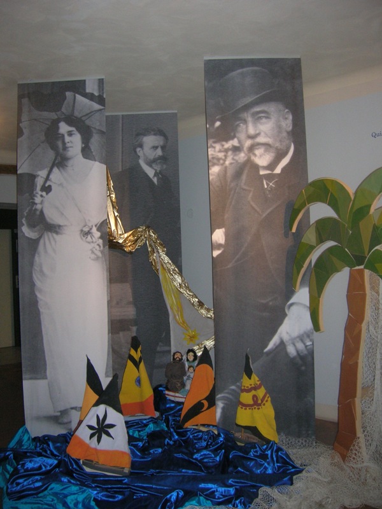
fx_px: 500
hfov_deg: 41.8
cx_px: 191
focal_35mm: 34
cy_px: 254
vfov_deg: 54.0
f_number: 2.9
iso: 116
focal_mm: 5.7
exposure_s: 1/60.1
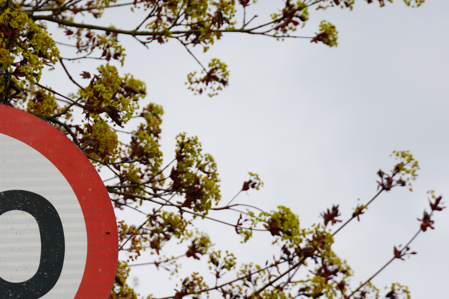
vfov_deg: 5.7
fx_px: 2980
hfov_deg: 8.6
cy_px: 250
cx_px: 139
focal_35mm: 239
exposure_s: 1/500
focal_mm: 70
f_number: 5.6
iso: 100
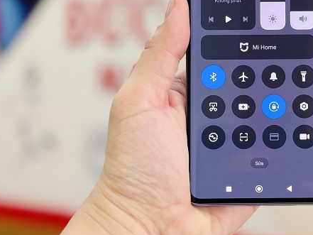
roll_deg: -0.5
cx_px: 251
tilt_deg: -0.2
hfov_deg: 22.2
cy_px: 70
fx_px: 787
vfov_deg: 16.9
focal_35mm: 87
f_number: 1.78
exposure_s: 1/60
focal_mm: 6.76
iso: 200
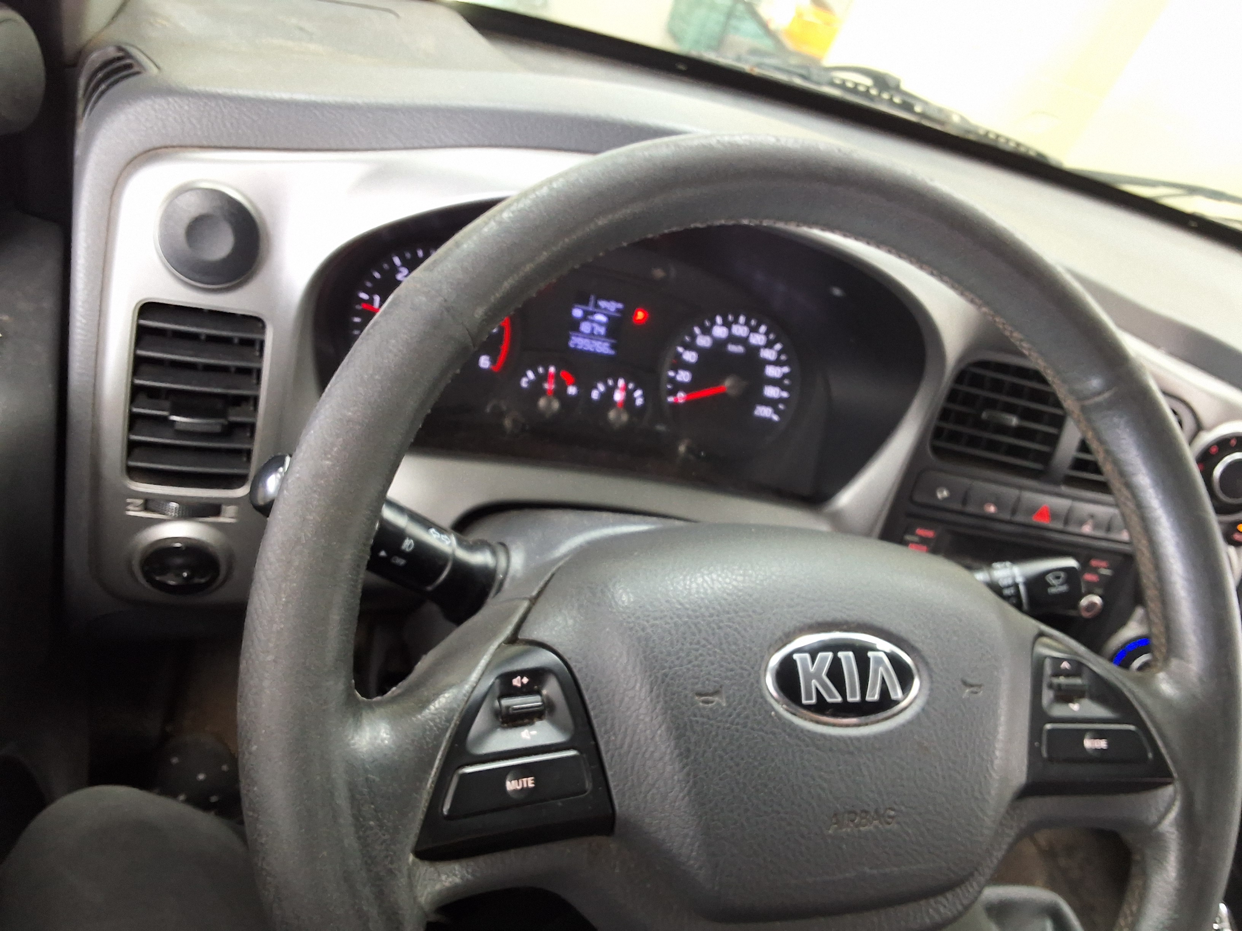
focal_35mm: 28
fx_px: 1005
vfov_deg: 49.7
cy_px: 466
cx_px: 621
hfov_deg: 63.4
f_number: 1.9
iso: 160
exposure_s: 1/40
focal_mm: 2.91
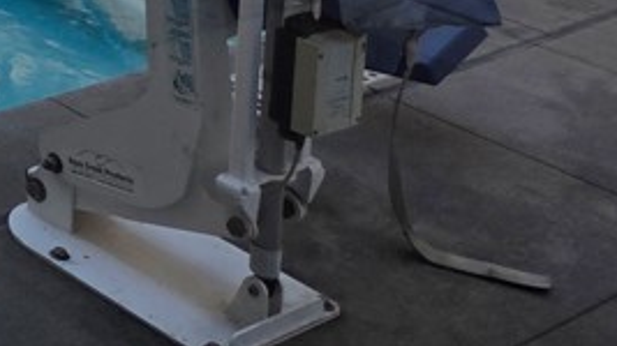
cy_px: -535
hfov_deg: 17.7
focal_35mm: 96
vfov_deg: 10.5
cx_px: -511
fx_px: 1570
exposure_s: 1/2593
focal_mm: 5.4
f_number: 1.8
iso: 80
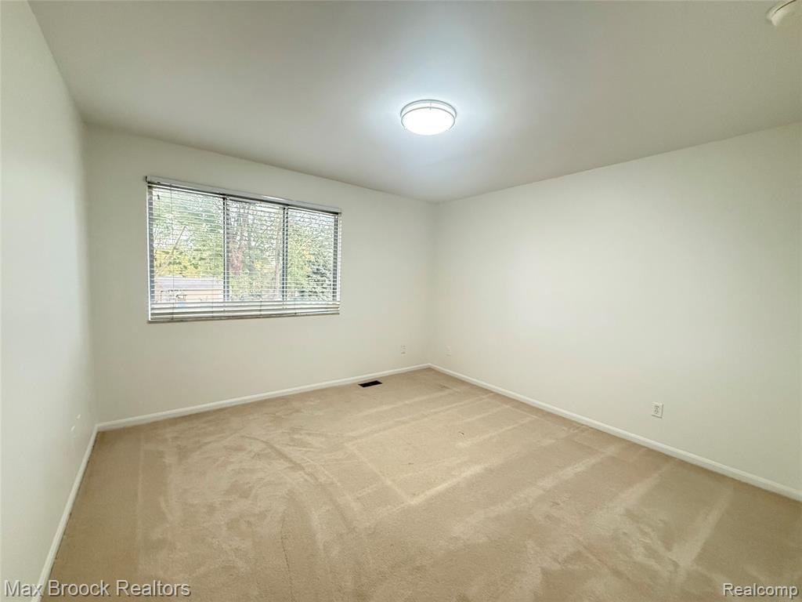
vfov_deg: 85.7
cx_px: 401
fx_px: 324
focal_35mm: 14
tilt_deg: -4.5
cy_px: 301
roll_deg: -2.8
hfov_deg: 102.1
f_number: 2.2
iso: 500
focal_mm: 2.22
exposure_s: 1/120
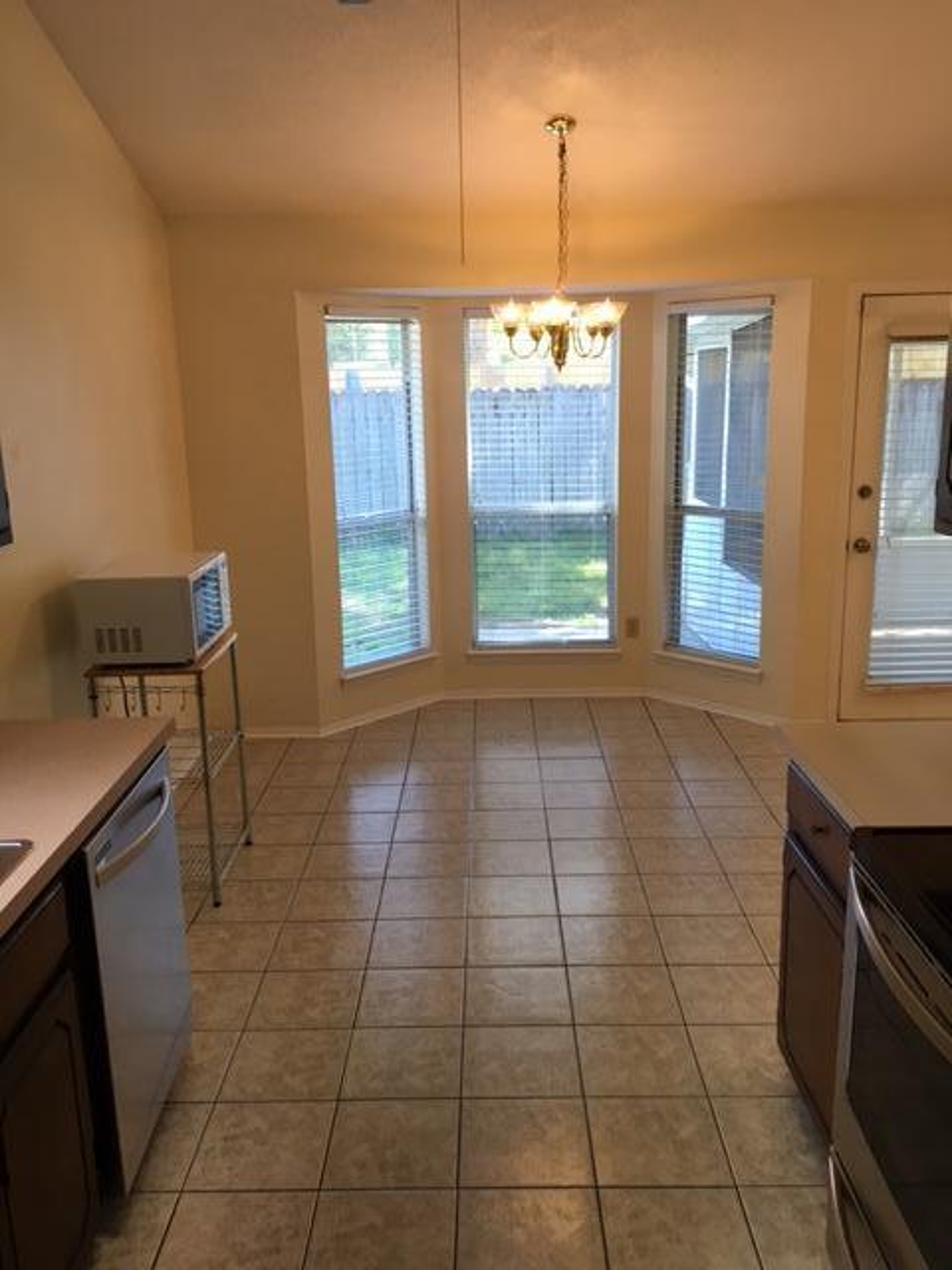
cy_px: 635
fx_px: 1063
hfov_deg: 48.2
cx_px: 476
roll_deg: +1.6
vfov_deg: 61.7
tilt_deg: -12.1
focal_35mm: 29
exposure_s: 1/30
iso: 25
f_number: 2.2
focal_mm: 4.15
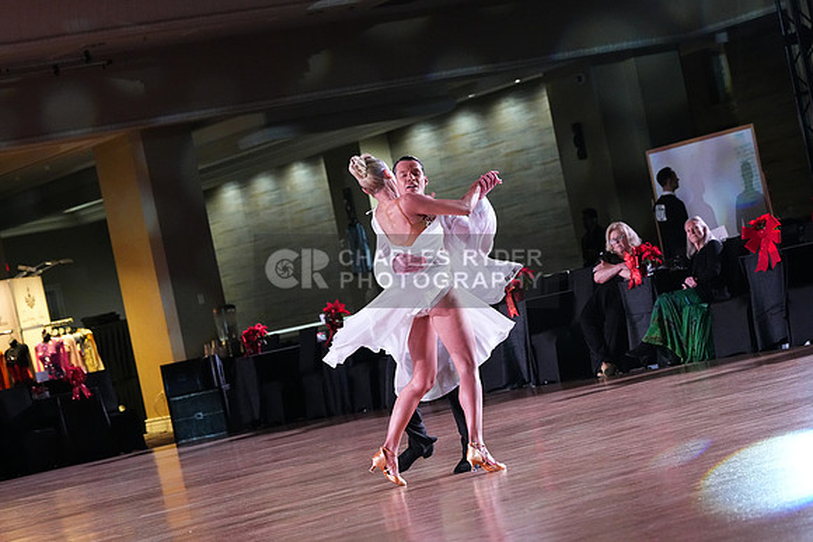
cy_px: 271
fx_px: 2869
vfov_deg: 10.8
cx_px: 406
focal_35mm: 127
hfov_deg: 16.1
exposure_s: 1/400
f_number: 5.6
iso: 8000
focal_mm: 127
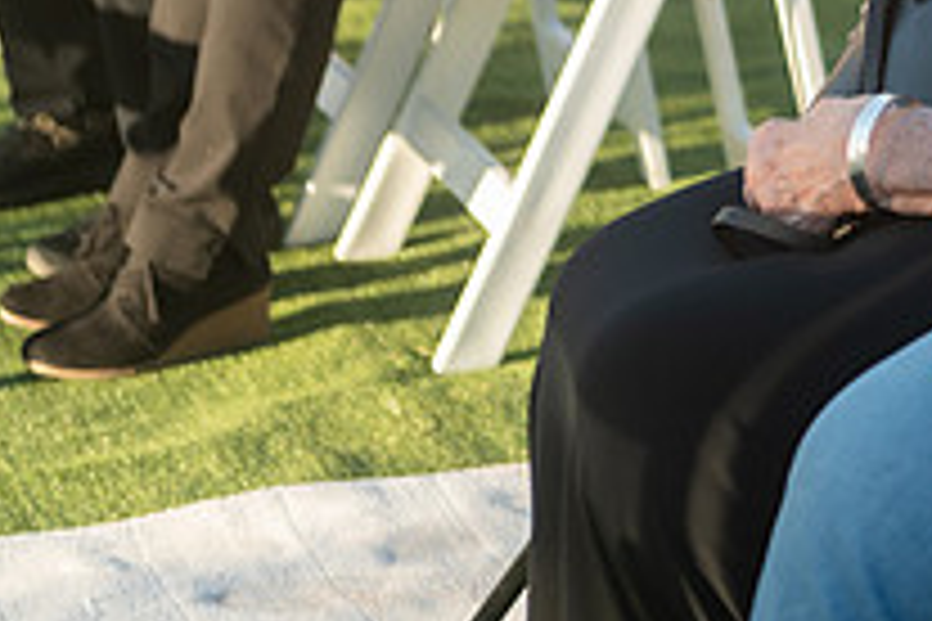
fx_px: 5074
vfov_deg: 6.9
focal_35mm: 196
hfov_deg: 10.2
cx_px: 1261
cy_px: -189
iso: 320
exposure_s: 1/1000
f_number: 2.8
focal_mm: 70
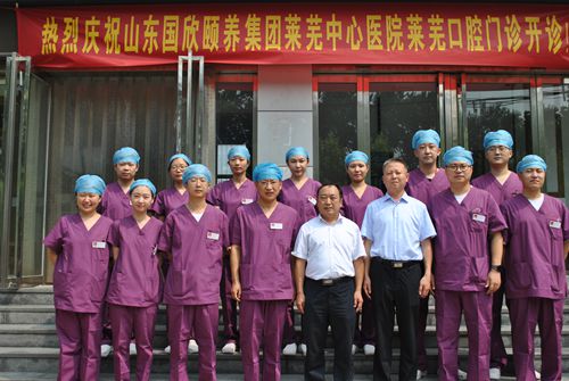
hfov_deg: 49.5
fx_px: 617
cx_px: 284
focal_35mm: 39
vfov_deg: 34.3
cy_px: 190
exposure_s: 1/250
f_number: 8
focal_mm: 26
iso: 100
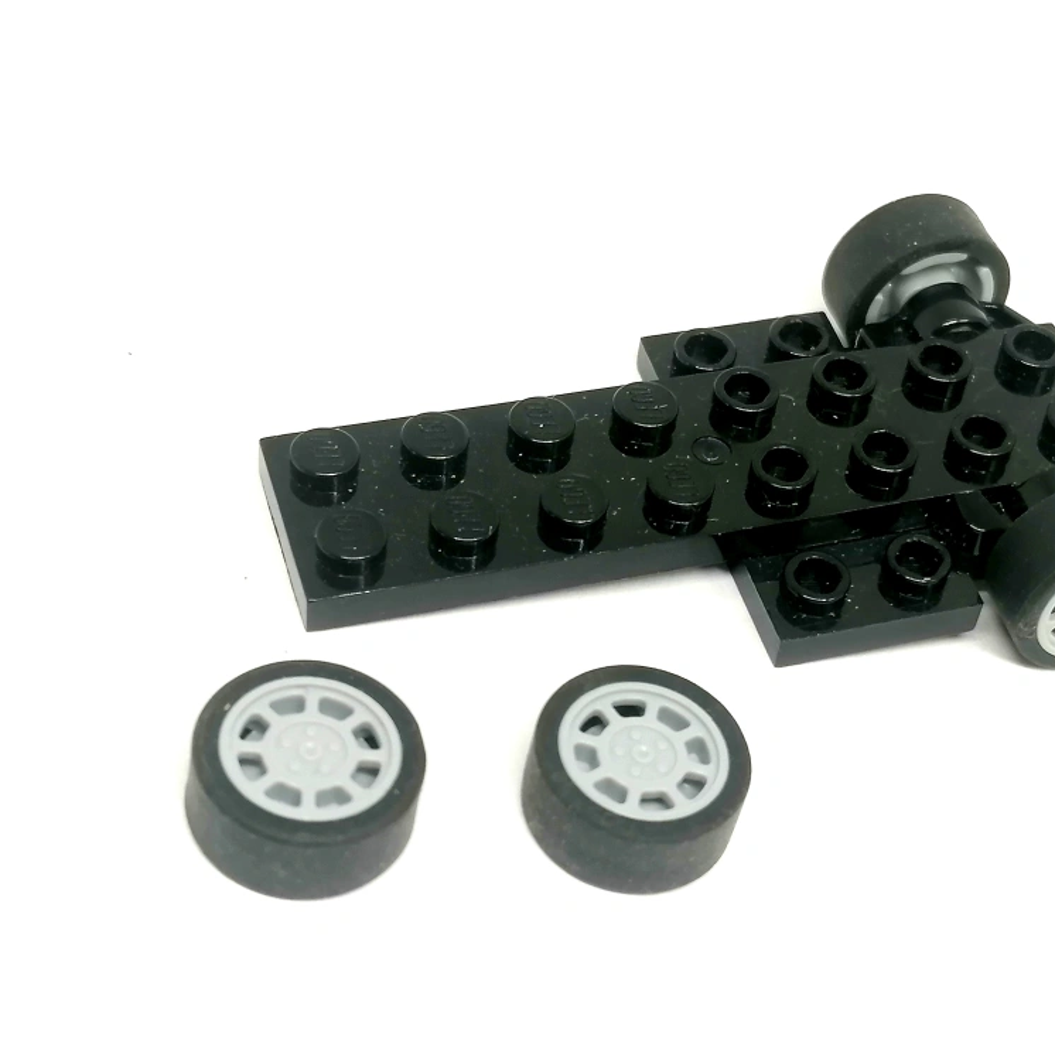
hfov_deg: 26.8
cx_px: 639
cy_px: 526
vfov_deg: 26.9
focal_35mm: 64
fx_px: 2207
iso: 64
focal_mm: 4.75
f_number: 1.8
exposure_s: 1/100
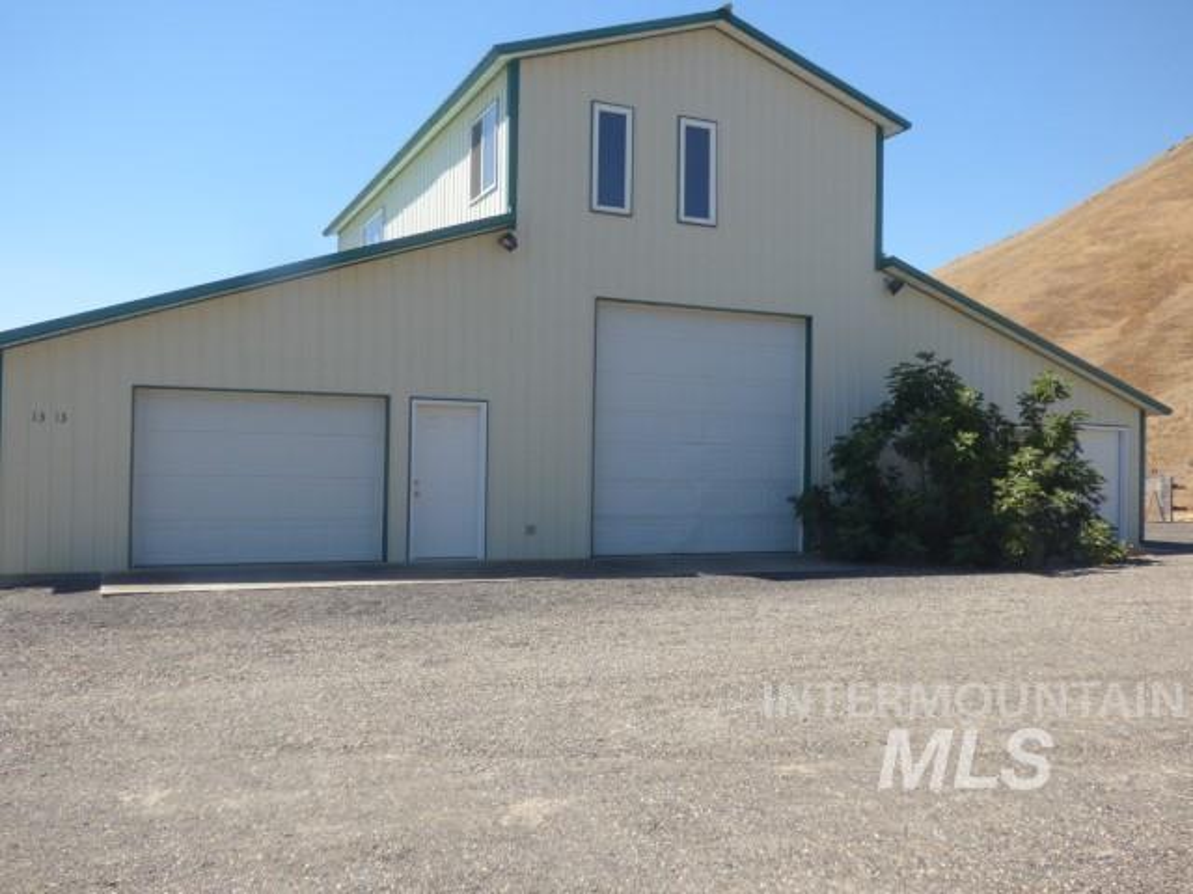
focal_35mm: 31
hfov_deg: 58.4
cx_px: 596
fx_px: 1068
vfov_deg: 45.4
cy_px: 447
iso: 100
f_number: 3.3
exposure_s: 1/1000
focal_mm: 5.53
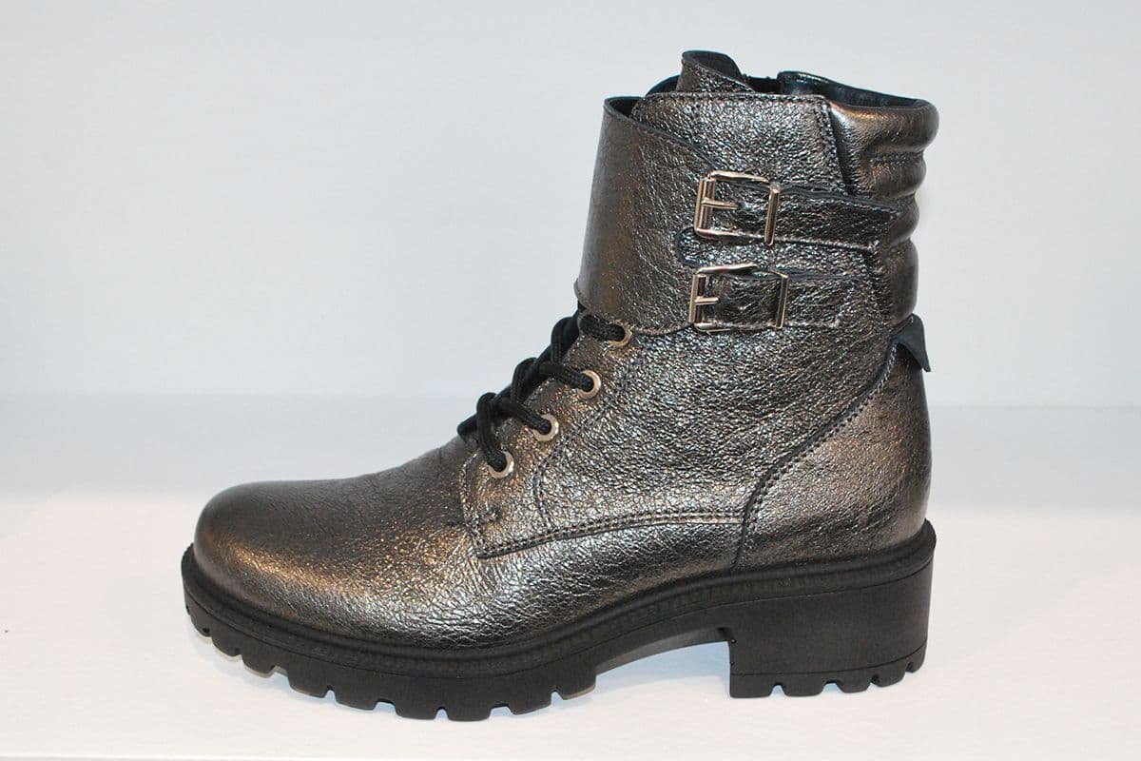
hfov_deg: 46.4
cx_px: 570
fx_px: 1331
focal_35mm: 42
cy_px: 380
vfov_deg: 31.9
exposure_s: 1/200
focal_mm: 28
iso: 1600
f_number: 6.3
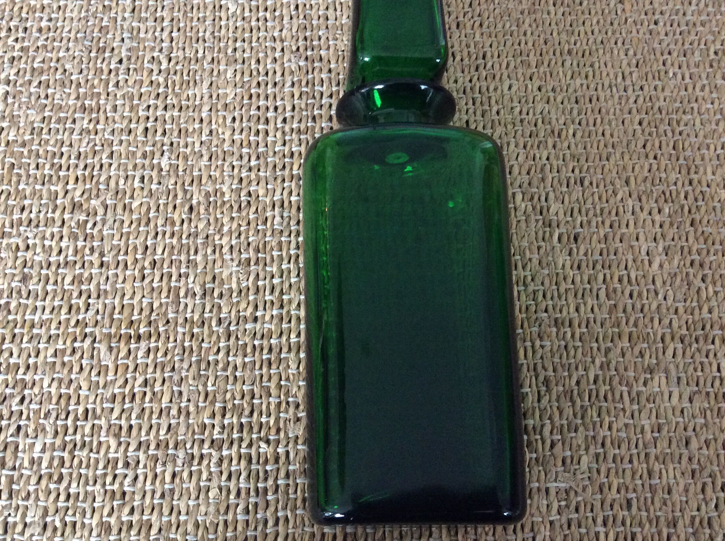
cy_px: 255
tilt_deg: -68.5
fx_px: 774
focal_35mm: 37
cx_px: 337
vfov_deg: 38.6
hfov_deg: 50.2
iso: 250
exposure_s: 1/25
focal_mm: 3.3
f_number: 2.4
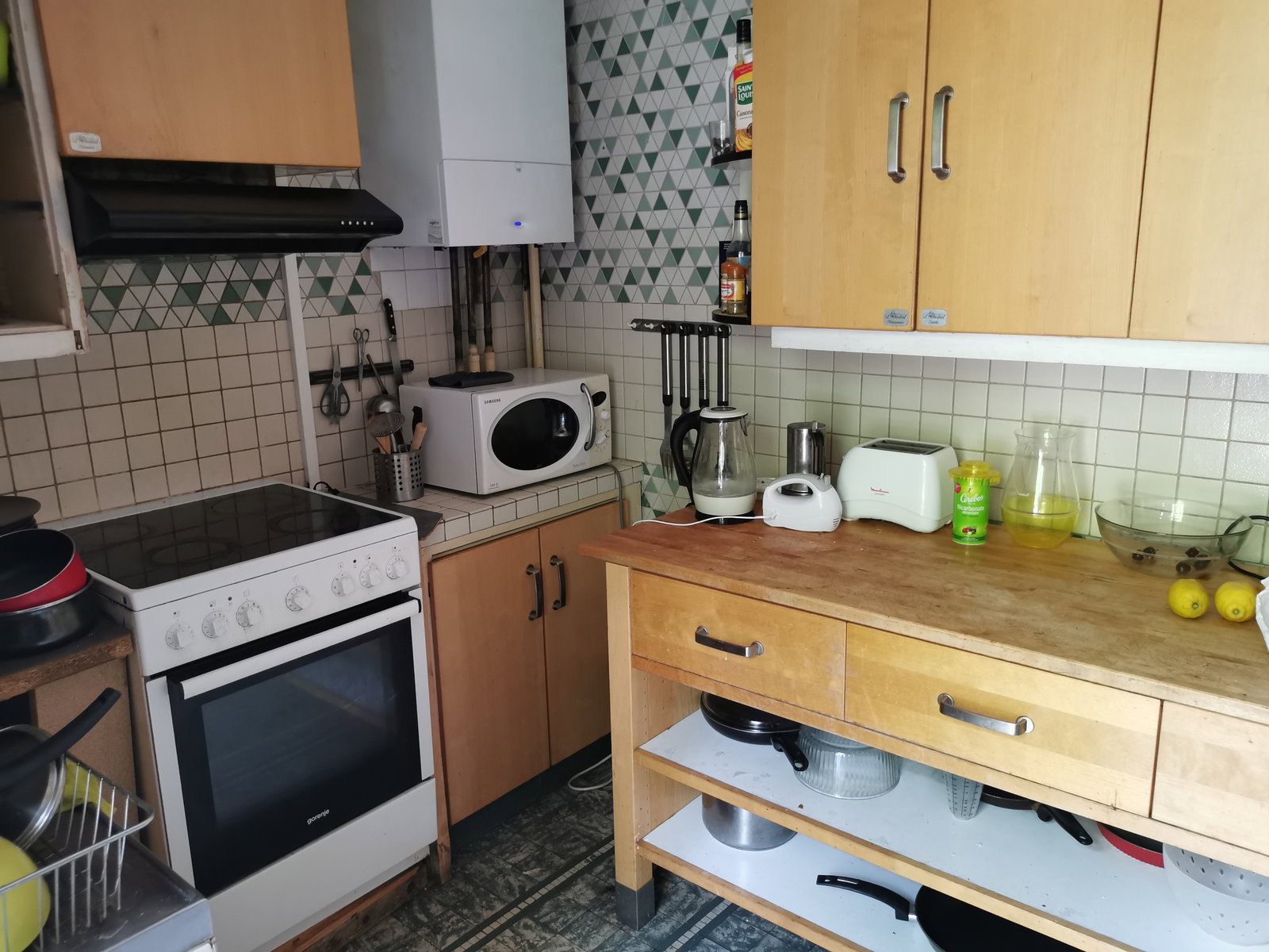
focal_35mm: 27
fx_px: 990
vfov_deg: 51.4
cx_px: 634
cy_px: 476
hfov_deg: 65.3
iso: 400
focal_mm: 5.58
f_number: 1.8
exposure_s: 1/50
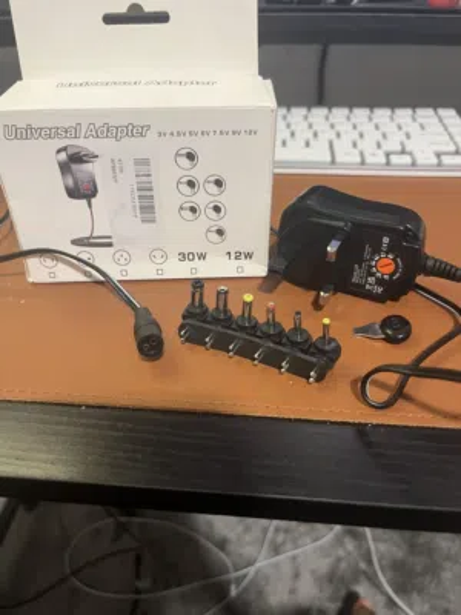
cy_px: 308
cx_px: 230
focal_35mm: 26
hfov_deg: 53.1
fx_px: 462
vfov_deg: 67.3
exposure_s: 1/60
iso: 250
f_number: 1.6
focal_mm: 5.1
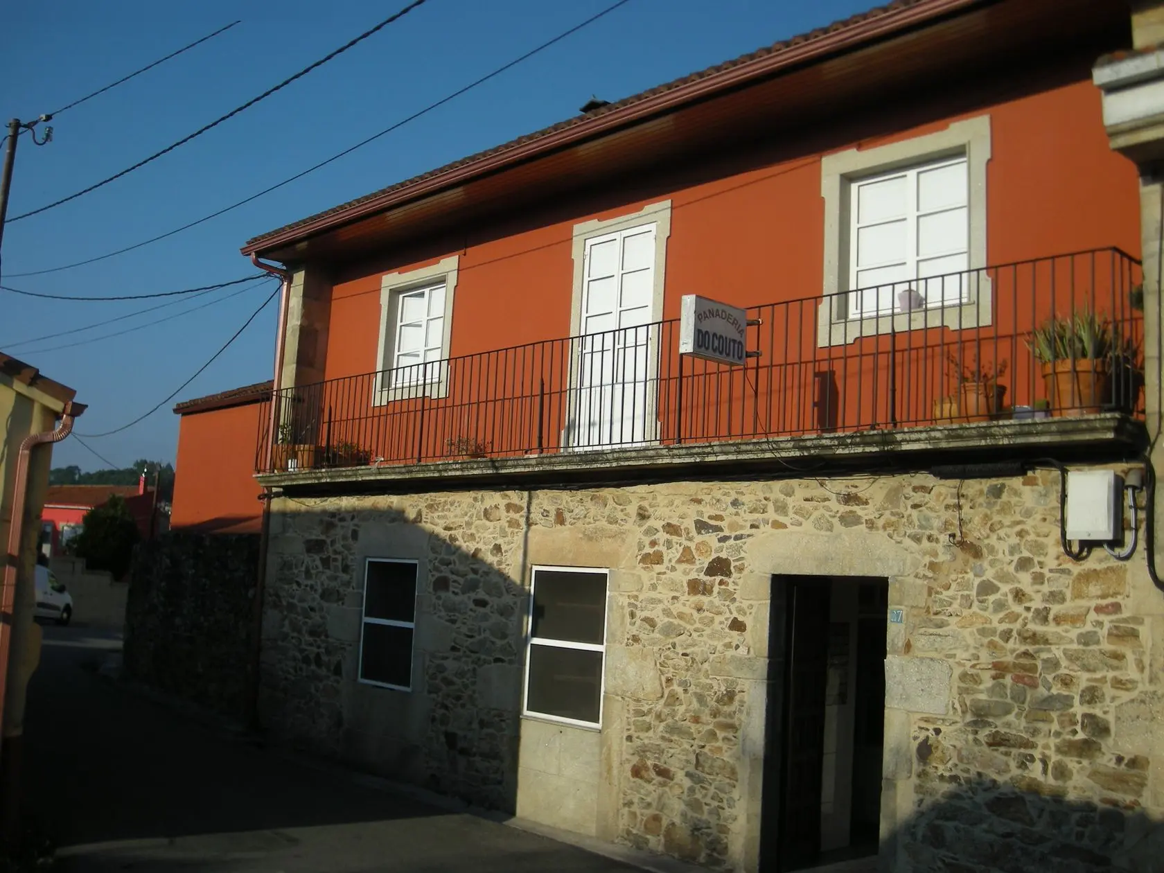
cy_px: 436
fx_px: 1177
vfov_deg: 40.7
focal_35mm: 35
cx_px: 582
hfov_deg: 52.6
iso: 50
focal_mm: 5.7
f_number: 5.7
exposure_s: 1/339
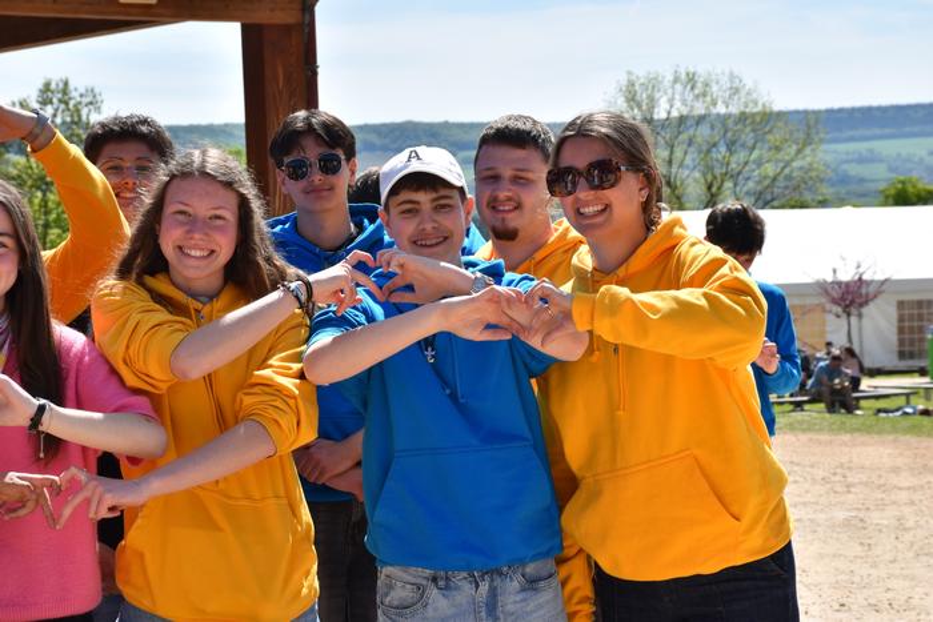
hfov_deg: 21.9
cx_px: 466
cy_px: 311
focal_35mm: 93
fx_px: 2411
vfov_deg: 14.7
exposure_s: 1/400
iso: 200
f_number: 10
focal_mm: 62
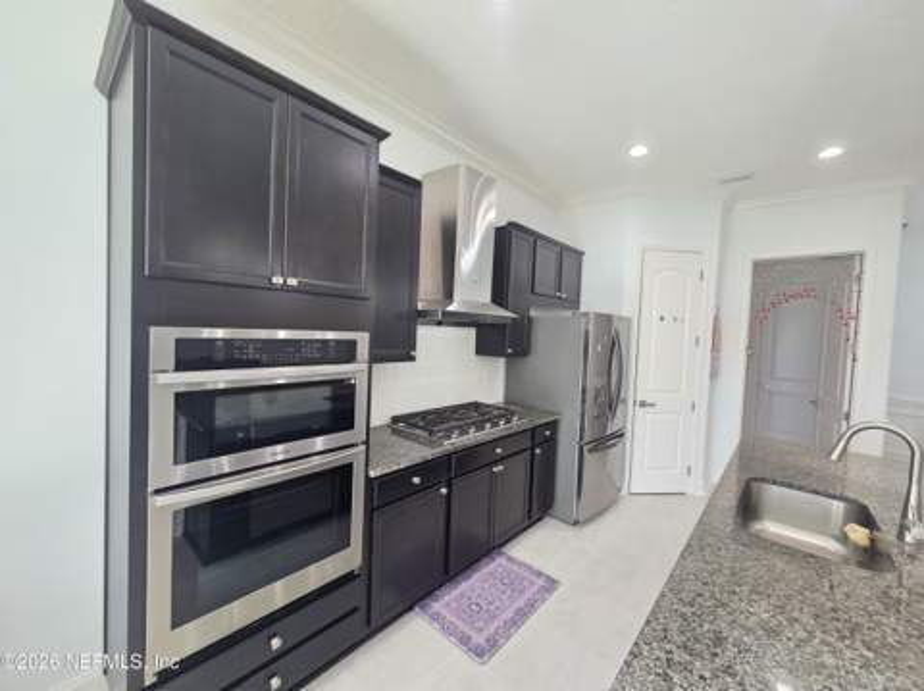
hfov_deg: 106.2
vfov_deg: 89.8
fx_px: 347
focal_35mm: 13
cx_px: 462
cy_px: 346
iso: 160
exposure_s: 1/60
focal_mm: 2.2
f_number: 1.9
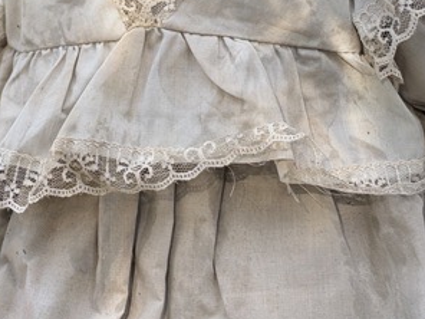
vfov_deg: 8.3
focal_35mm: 175
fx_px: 2149
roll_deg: -1.9
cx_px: -118
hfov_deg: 11.0
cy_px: -195
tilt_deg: +1.7
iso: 80
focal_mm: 6.93
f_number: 1.8
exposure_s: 1/342
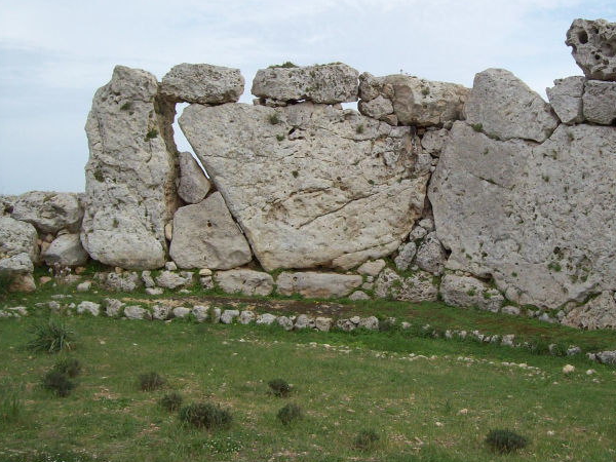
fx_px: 854
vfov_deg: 30.2
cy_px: 206
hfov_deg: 39.2
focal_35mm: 48
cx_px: 405
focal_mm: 6
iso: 80
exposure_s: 1/358
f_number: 4.8
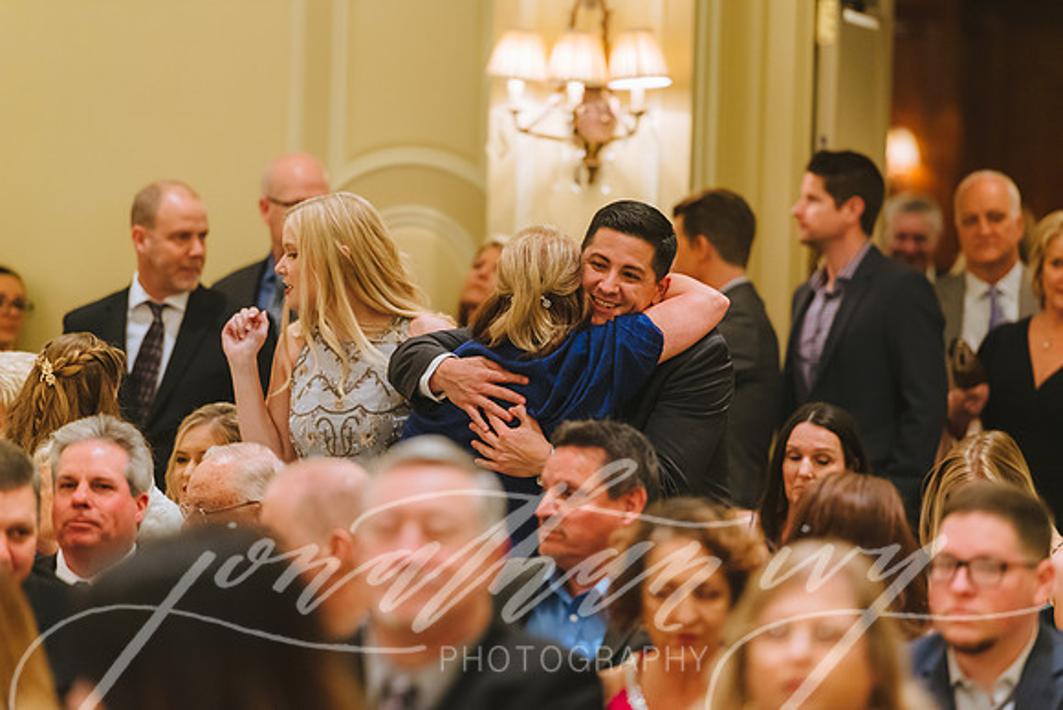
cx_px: 532
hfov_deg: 10.3
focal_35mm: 200
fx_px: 5907
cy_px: 355
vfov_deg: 6.9
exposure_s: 1/160
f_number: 2.8
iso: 2000
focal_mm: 200
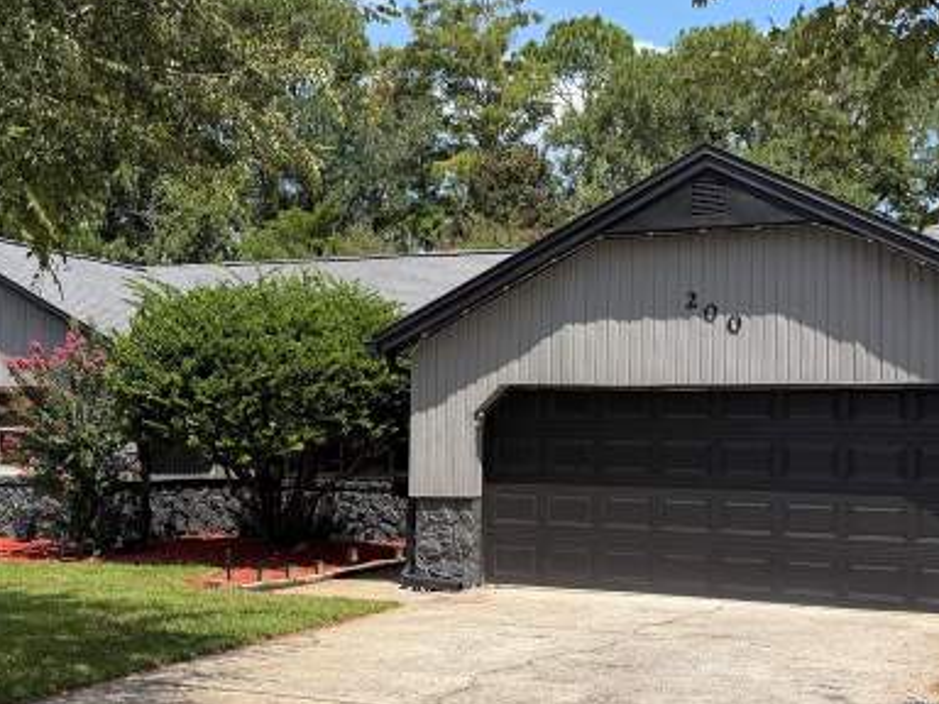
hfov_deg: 38.1
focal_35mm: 50
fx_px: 1356
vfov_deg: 29.0
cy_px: 428
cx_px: 418
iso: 80
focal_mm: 6.76
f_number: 1.78
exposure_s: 1/3279
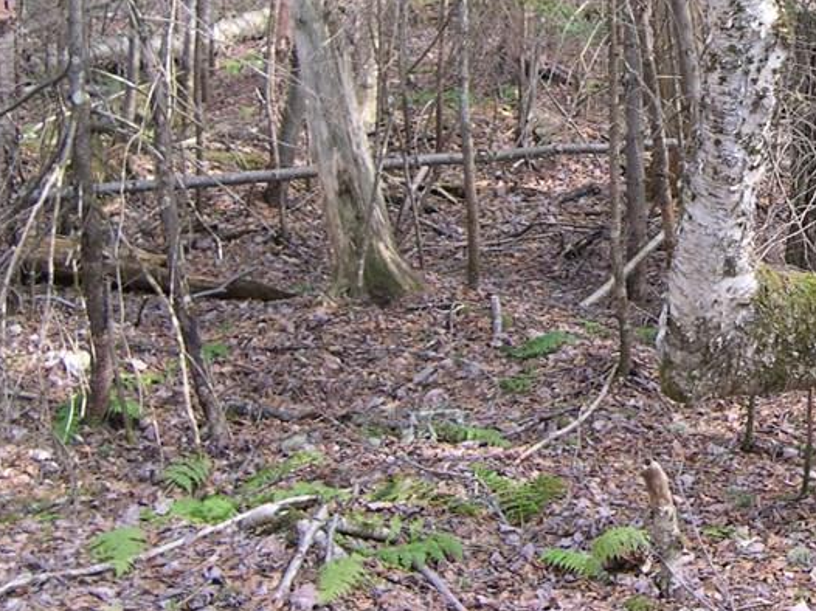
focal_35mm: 74
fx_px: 1744
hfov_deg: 25.3
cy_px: 73
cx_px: 785
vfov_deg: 19.6
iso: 100
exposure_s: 1/51.2
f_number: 2.8
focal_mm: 8
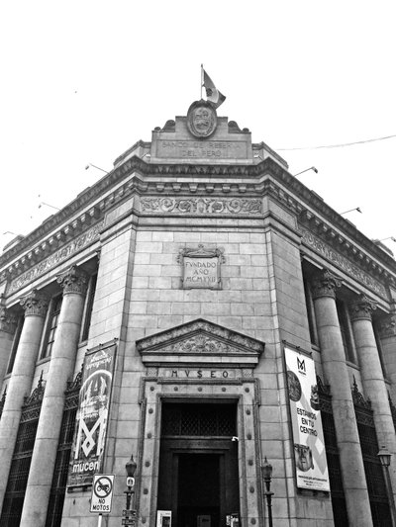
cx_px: 198
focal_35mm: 29
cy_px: 264
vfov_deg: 61.6
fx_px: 442
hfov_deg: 48.2
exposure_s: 1/1236
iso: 32
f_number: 2.2
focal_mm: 4.15
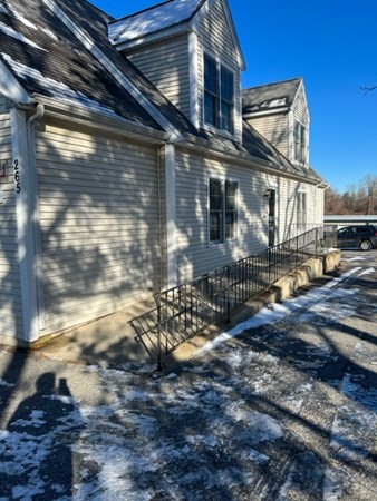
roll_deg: +1.7
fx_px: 377
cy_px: 250
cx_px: 188
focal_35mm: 26
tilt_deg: -5.6
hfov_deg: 53.1
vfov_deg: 67.3
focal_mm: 5.7
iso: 50
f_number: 1.5
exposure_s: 1/2457
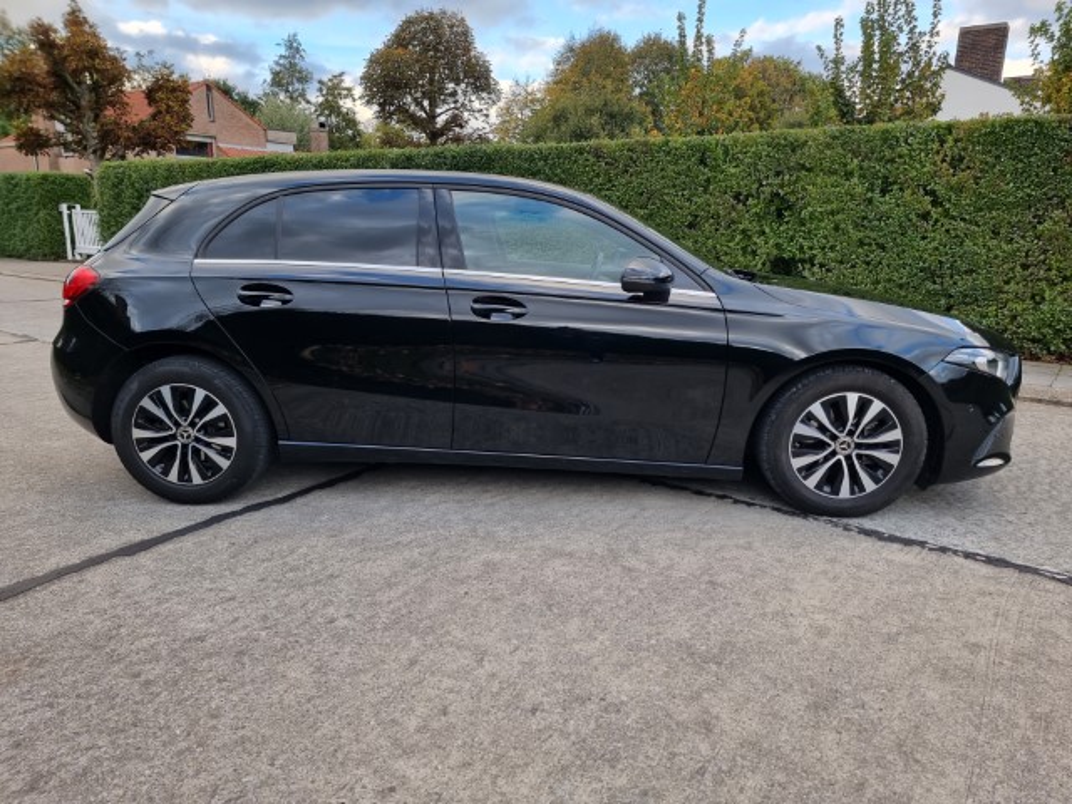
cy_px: 402
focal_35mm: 24
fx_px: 743
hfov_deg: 71.6
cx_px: 536
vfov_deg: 56.8
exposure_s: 1/120
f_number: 1.8
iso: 50
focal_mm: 6.7
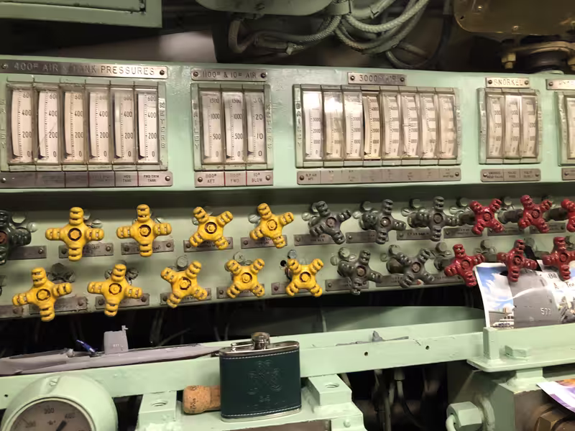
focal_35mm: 28
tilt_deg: -1.0
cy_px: 216
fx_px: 465
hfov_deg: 63.4
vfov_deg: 49.7
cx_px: 288
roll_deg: +1.2
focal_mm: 3.99
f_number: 1.8
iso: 100
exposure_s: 1/12
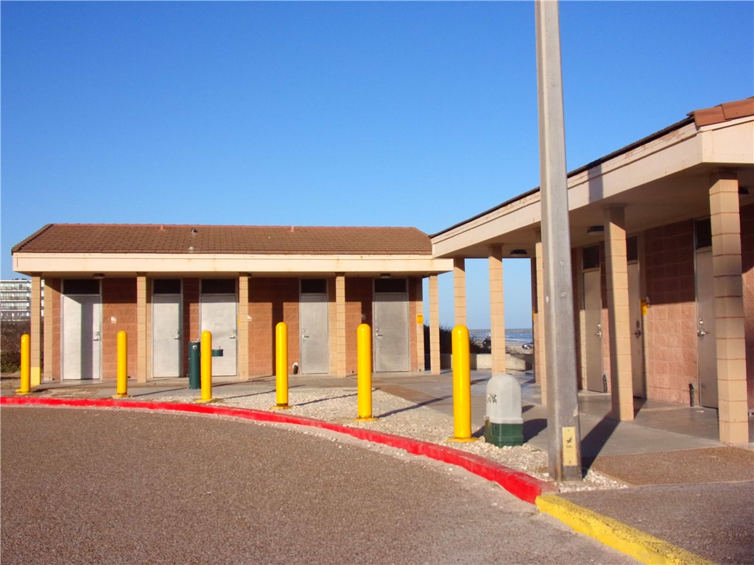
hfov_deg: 47.9
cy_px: 282
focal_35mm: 39
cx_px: 377
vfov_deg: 36.8
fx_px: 849
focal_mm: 7
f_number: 3.9
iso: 80
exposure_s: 1/1000
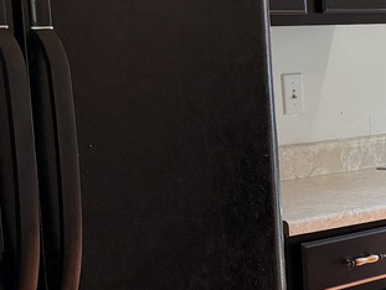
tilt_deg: -8.1
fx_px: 1239
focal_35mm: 111
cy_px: 187
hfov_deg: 15.4
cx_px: 685
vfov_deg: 13.4
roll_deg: +0.8
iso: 160
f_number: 1.78
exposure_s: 1/120
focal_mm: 6.76
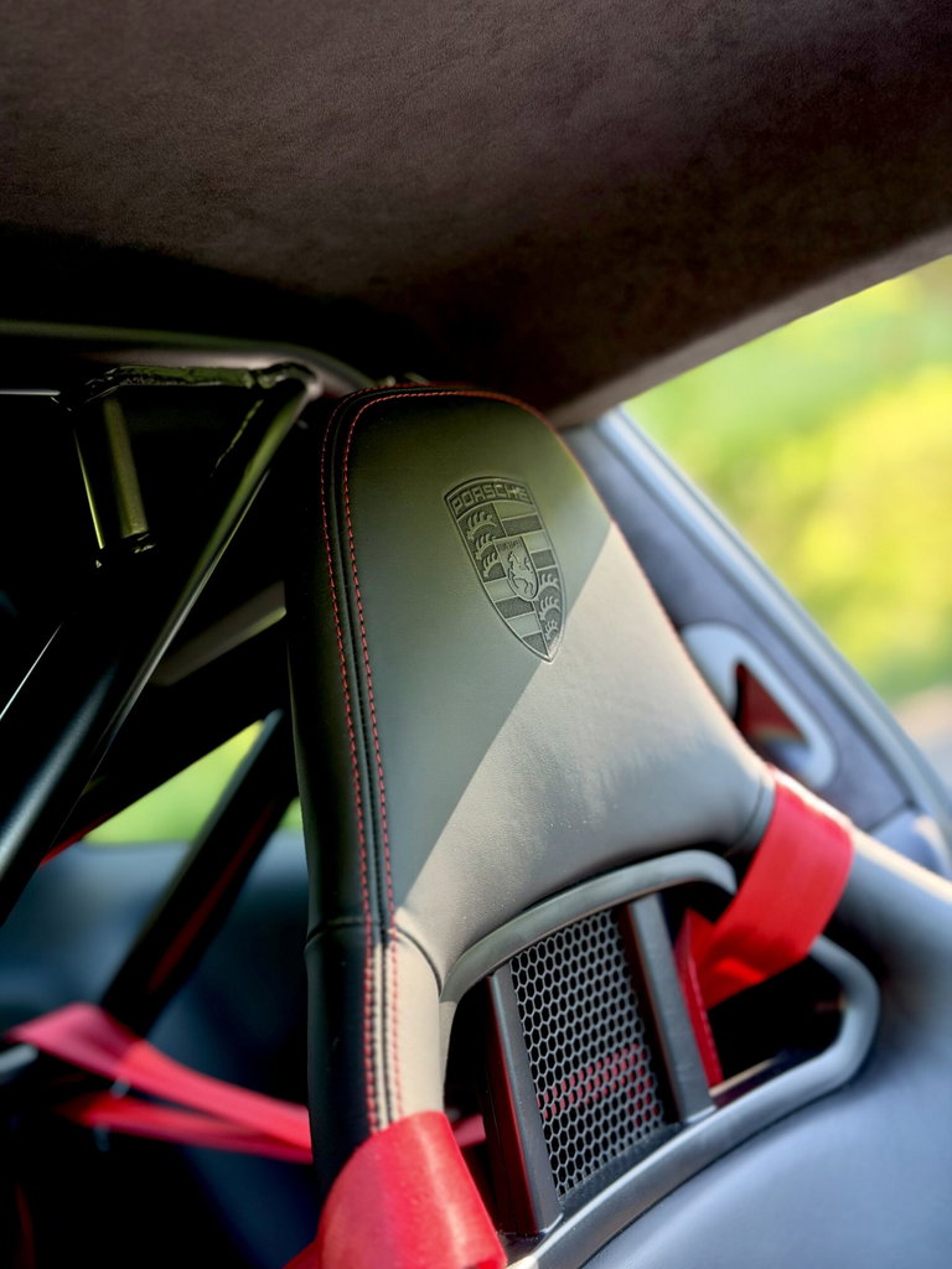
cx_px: 476
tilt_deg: +3.0
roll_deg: +13.2
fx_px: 1760
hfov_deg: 30.3
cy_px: 634
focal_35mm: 48
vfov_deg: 39.7
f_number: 1.78
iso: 64
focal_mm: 6.76
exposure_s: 1/121
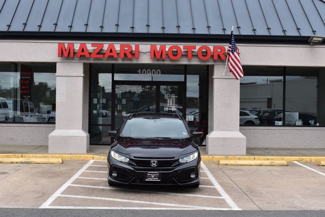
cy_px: 108
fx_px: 420
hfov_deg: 42.3
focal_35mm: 46
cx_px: 162
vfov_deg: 28.9
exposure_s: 1/400
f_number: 11
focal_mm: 31
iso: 400
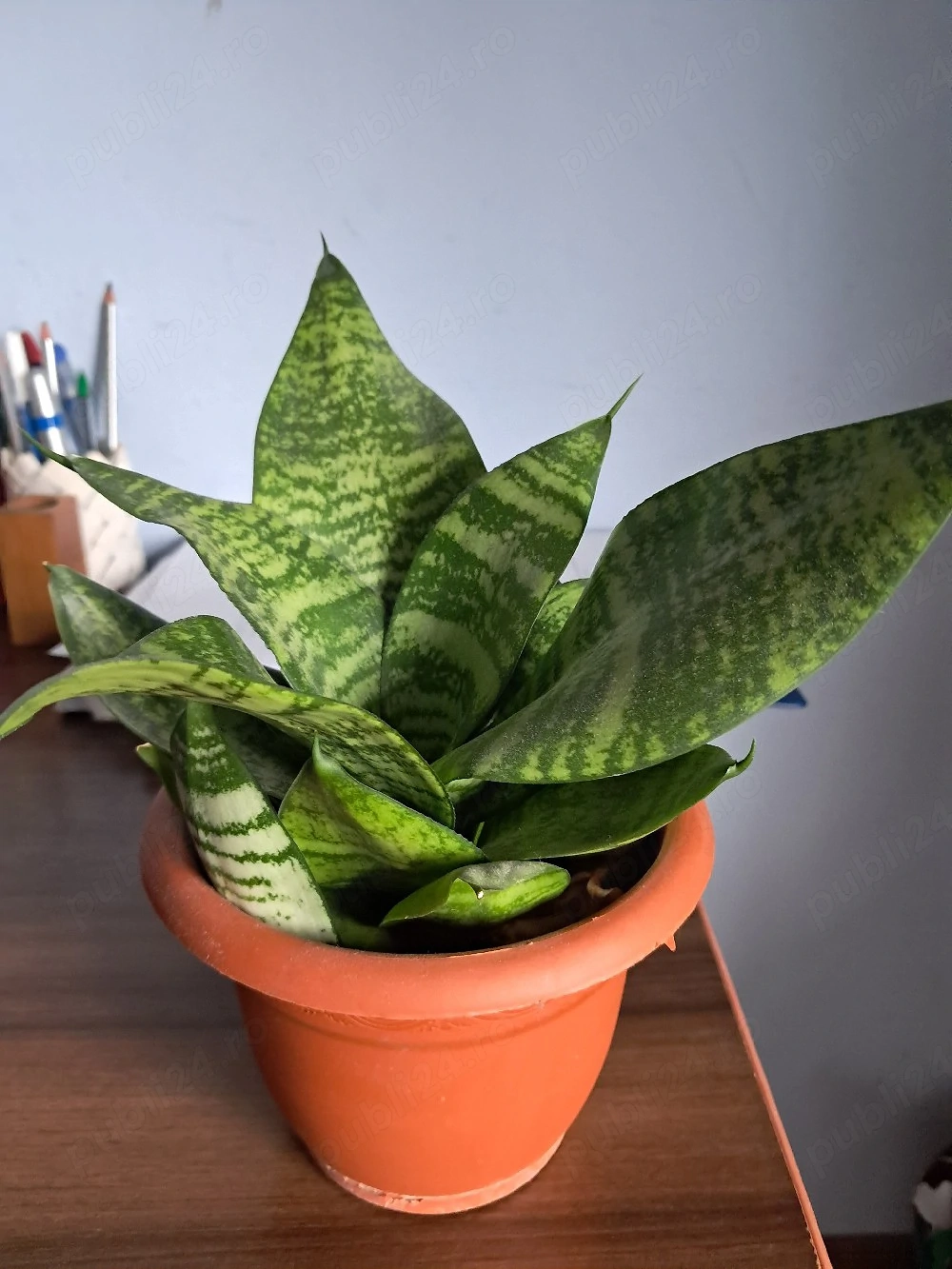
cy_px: 634
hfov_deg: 51.4
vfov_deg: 65.3
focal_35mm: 27
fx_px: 990
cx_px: 476
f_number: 1.8
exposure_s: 1/50
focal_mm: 4
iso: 500
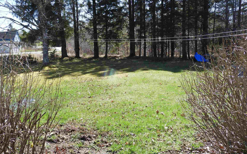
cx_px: 121
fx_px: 229
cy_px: 78
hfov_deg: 56.7
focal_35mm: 34
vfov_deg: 37.3
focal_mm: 4.3
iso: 100
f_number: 3.3
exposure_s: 1/400
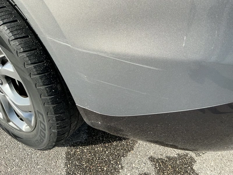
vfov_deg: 49.7
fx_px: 188
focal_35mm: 28
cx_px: 116
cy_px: 88
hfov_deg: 63.4
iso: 25
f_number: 1.8
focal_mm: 3
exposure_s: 1/540
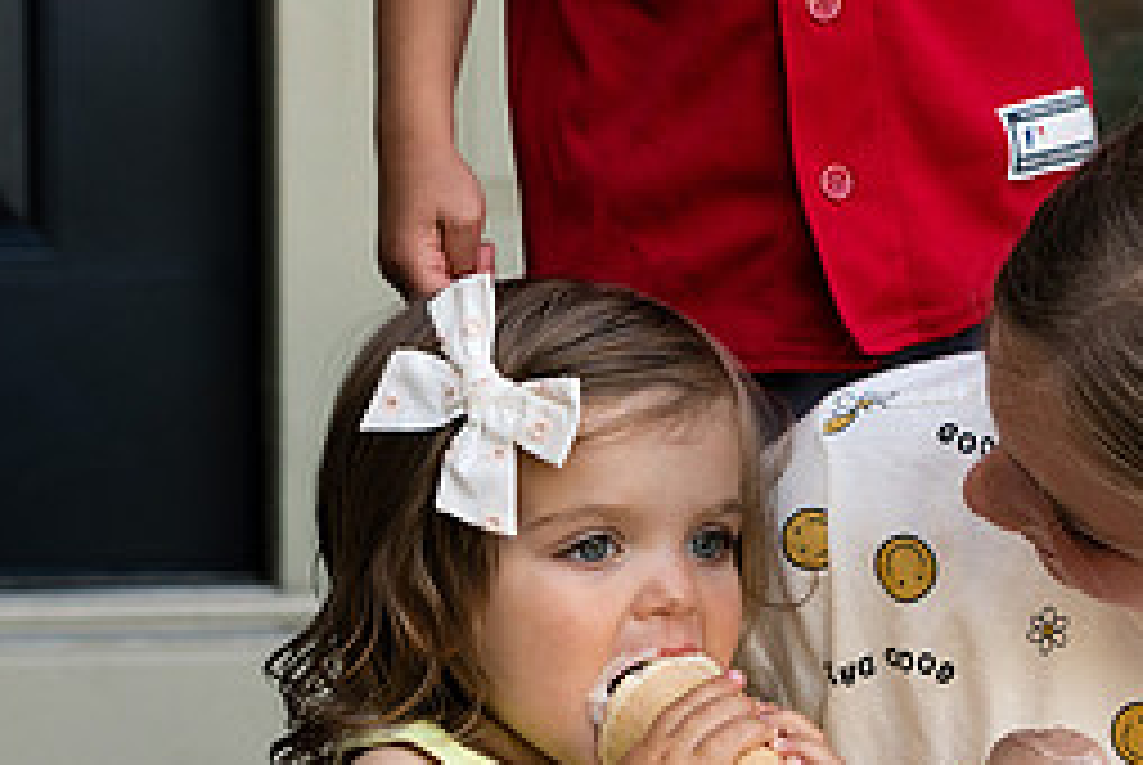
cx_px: 495
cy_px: 727
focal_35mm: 194
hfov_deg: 10.6
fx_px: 6166
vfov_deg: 7.1
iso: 640
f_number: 6.3
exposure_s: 1/250
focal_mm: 85
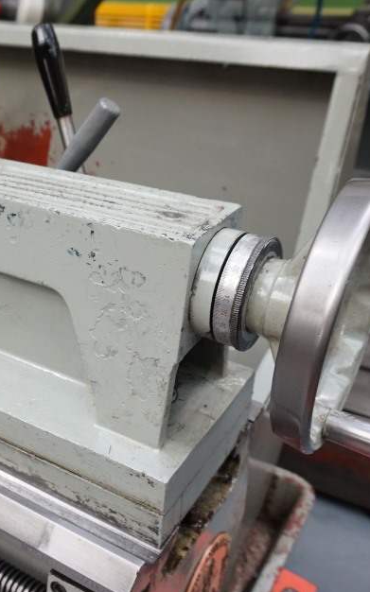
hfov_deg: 31.0
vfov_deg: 49.2
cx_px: 65
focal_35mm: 40
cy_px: 322
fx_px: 646
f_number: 4
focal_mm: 16
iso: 500
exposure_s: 1/60
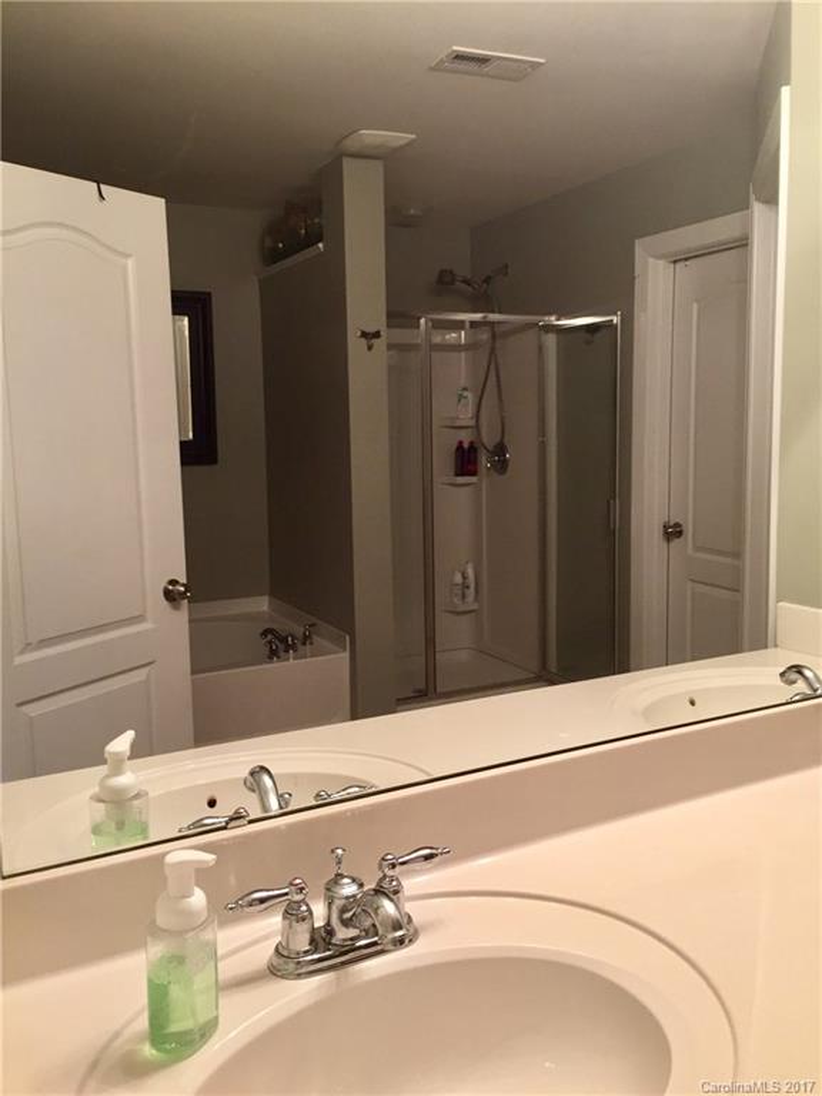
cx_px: 411
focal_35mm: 29
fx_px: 918
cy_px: 548
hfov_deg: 48.2
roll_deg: +0.5
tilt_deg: -6.0
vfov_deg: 61.7
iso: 100
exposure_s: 1/30
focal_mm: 4.15
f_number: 2.2
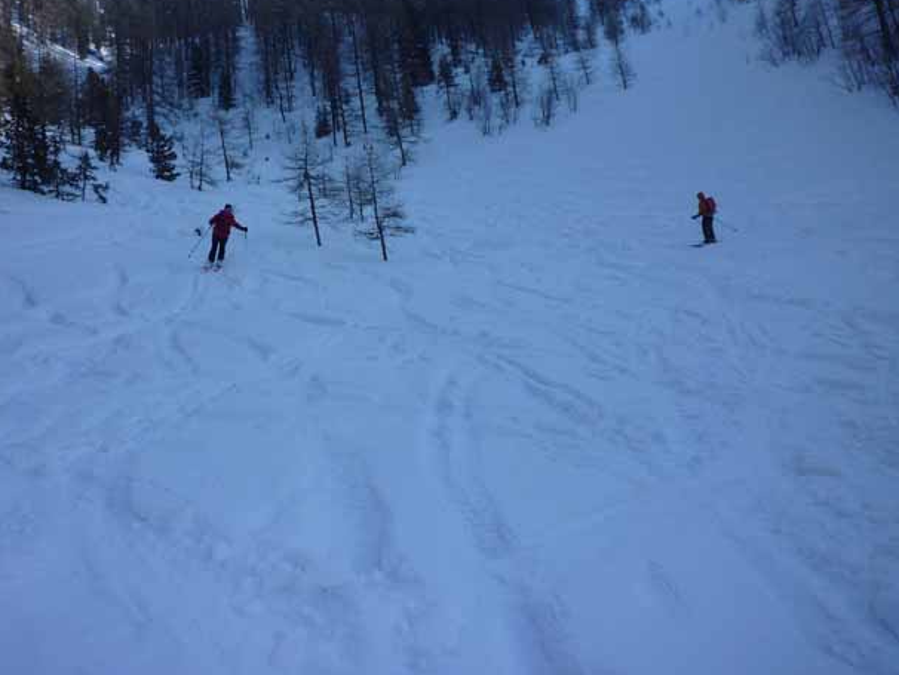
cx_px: 343
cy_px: 233
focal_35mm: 33
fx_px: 857
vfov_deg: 42.5
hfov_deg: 54.8
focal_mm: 4.4
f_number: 4
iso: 100
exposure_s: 1/640
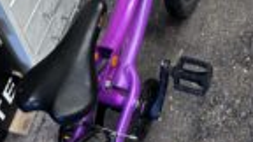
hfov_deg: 29.7
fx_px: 476
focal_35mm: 71
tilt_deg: -61.0
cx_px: 128
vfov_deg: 17.0
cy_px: 61
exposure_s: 1/50
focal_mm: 5.7
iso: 64
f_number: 1.5
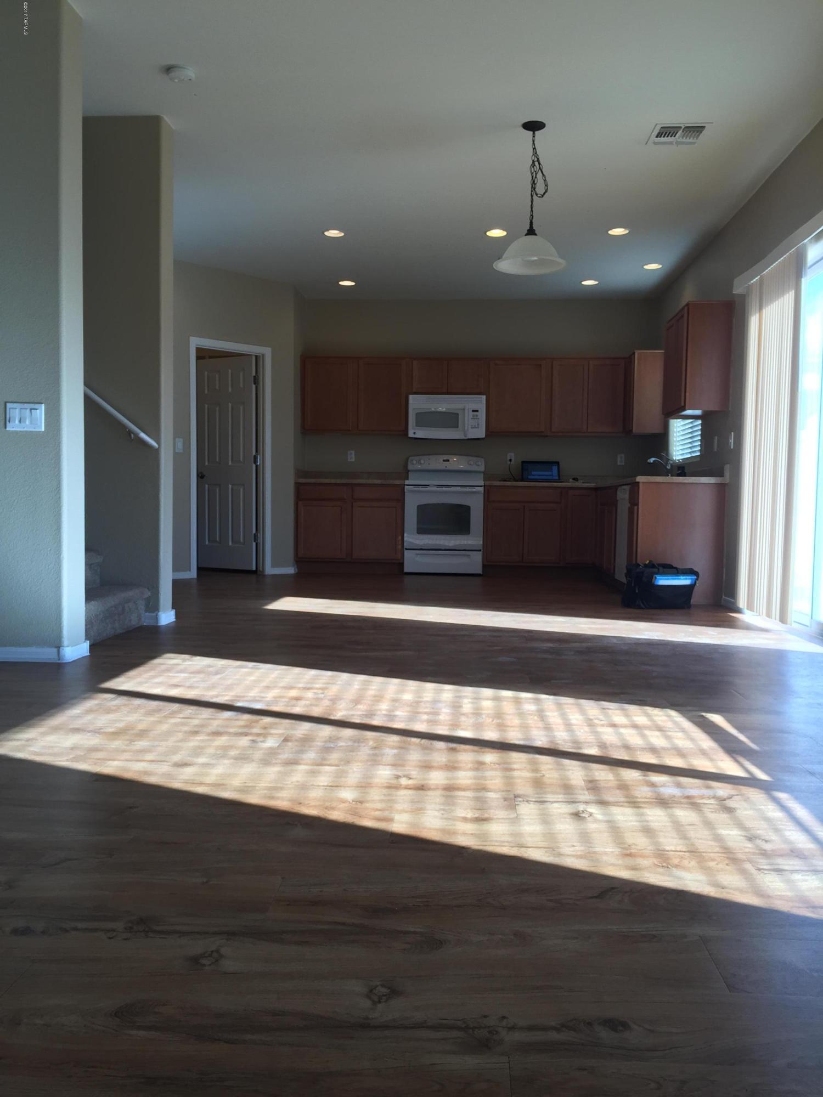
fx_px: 919
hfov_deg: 48.2
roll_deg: -0.6
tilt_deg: -3.8
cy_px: 548
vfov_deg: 61.7
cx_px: 412
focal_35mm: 29
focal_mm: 4.15
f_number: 2.2
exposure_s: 1/120
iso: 32
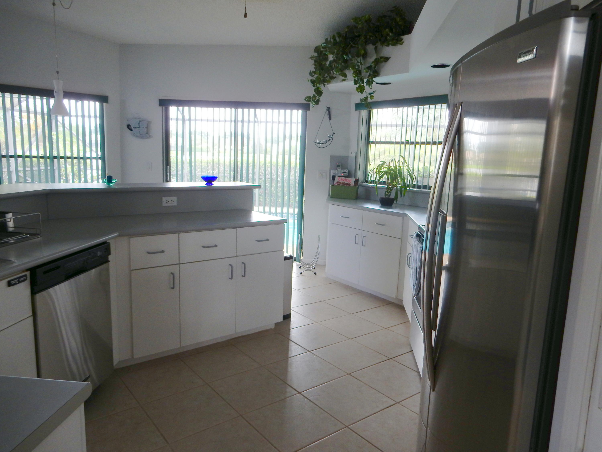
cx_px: 301
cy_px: 226
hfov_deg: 69.4
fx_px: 435
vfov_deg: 54.9
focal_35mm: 25
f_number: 3.7
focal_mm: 4.5
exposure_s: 1/30
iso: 125
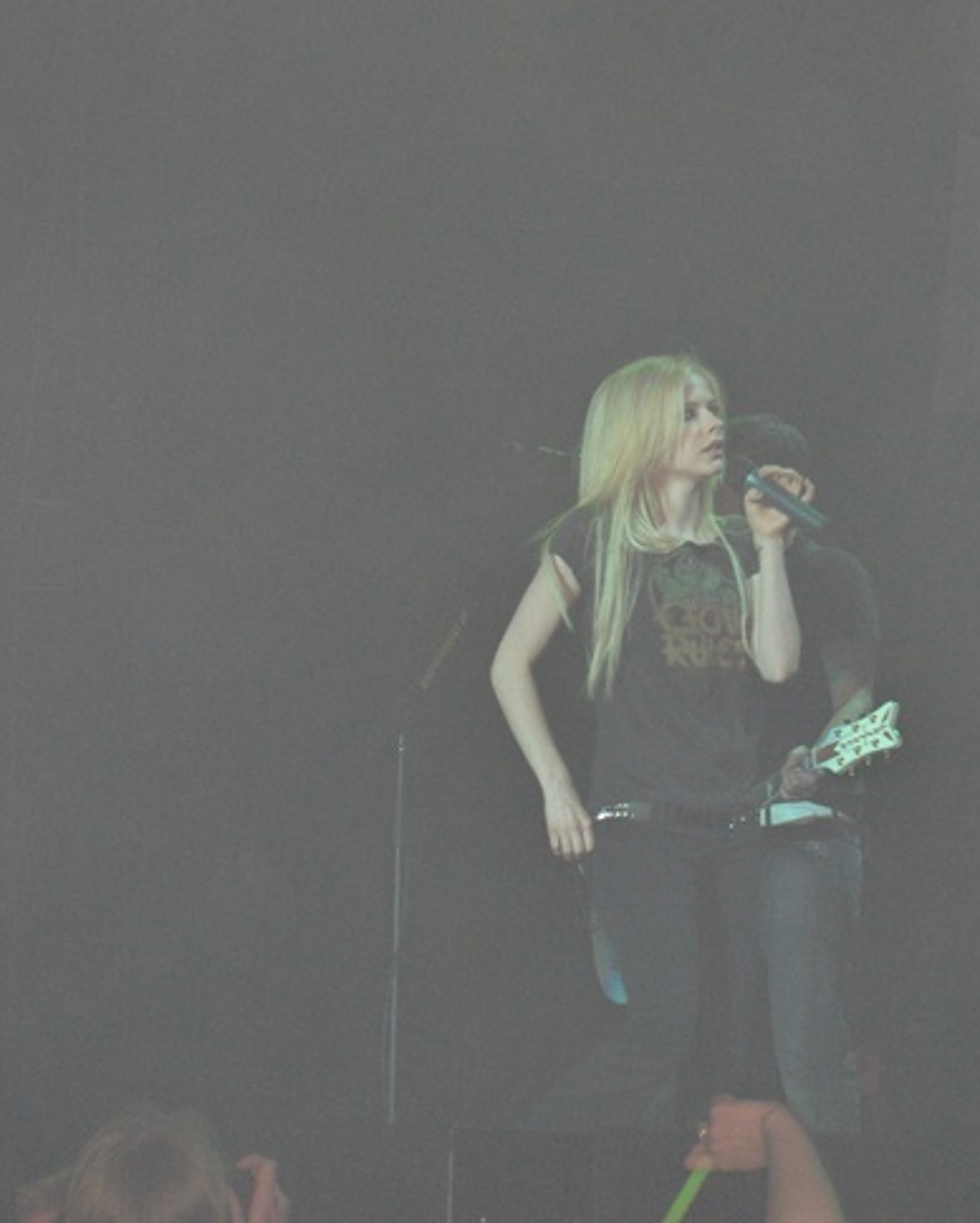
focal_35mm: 153
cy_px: 609
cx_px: 515
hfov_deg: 10.1
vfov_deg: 12.6
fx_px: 5540
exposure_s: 1/125
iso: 174
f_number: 4.9
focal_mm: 24
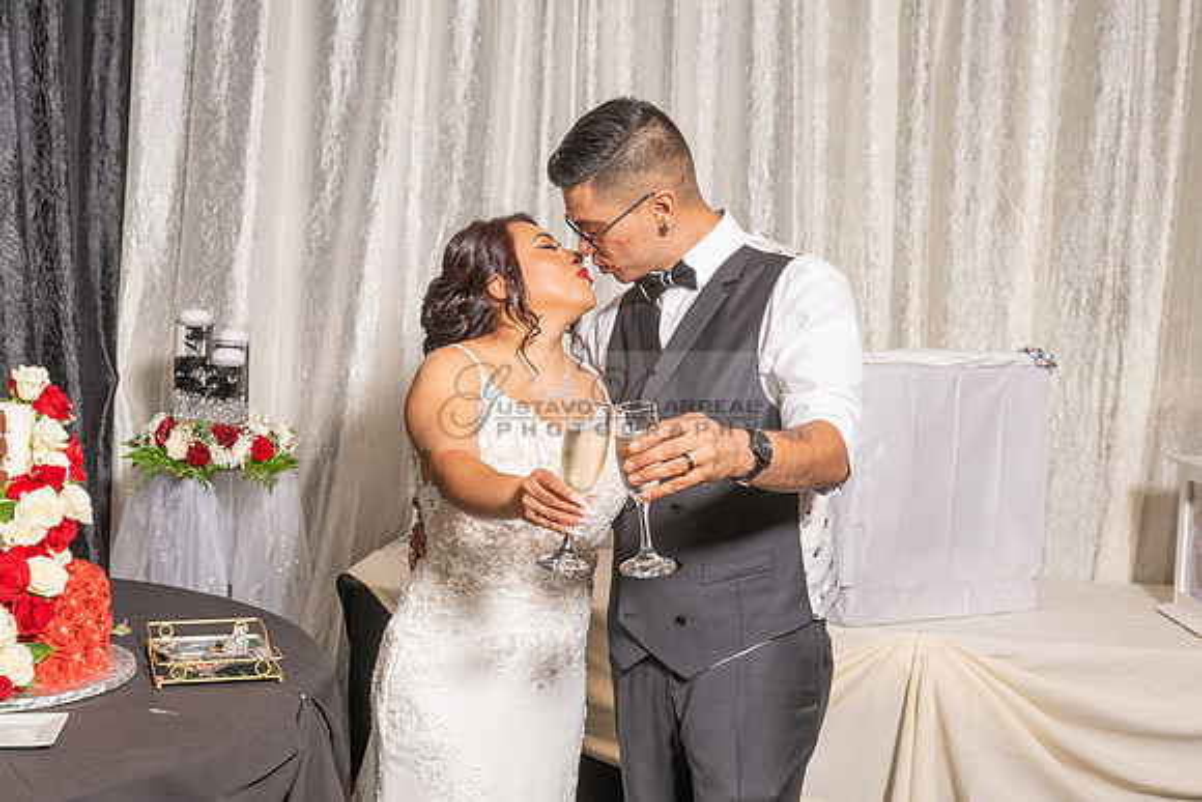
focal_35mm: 42
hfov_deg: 45.5
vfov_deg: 31.6
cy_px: 453
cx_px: 446
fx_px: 1417
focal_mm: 32
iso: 800
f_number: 5
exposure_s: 1/200
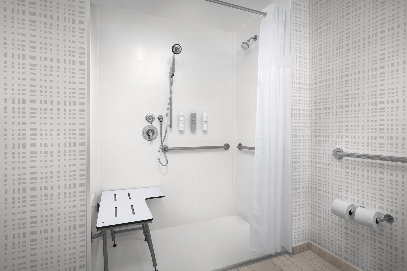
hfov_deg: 86.9
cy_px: 136
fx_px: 215
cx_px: 204
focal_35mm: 19
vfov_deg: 64.6
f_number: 11
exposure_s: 1/20
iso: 200
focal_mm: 19
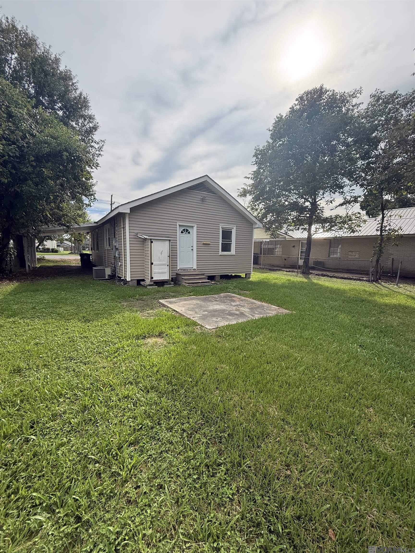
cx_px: 208
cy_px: 276
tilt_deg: -3.0
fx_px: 224
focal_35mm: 14
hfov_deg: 85.7
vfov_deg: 102.1
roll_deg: -3.4
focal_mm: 2.22
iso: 64
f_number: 2.2
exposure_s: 1/1189
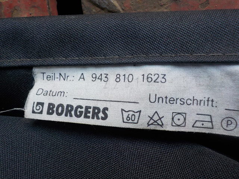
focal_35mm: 30
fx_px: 207
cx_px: 120
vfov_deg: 46.8
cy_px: 90
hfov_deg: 60.0
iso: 140
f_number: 3.3
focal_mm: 4.1
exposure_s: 1/30
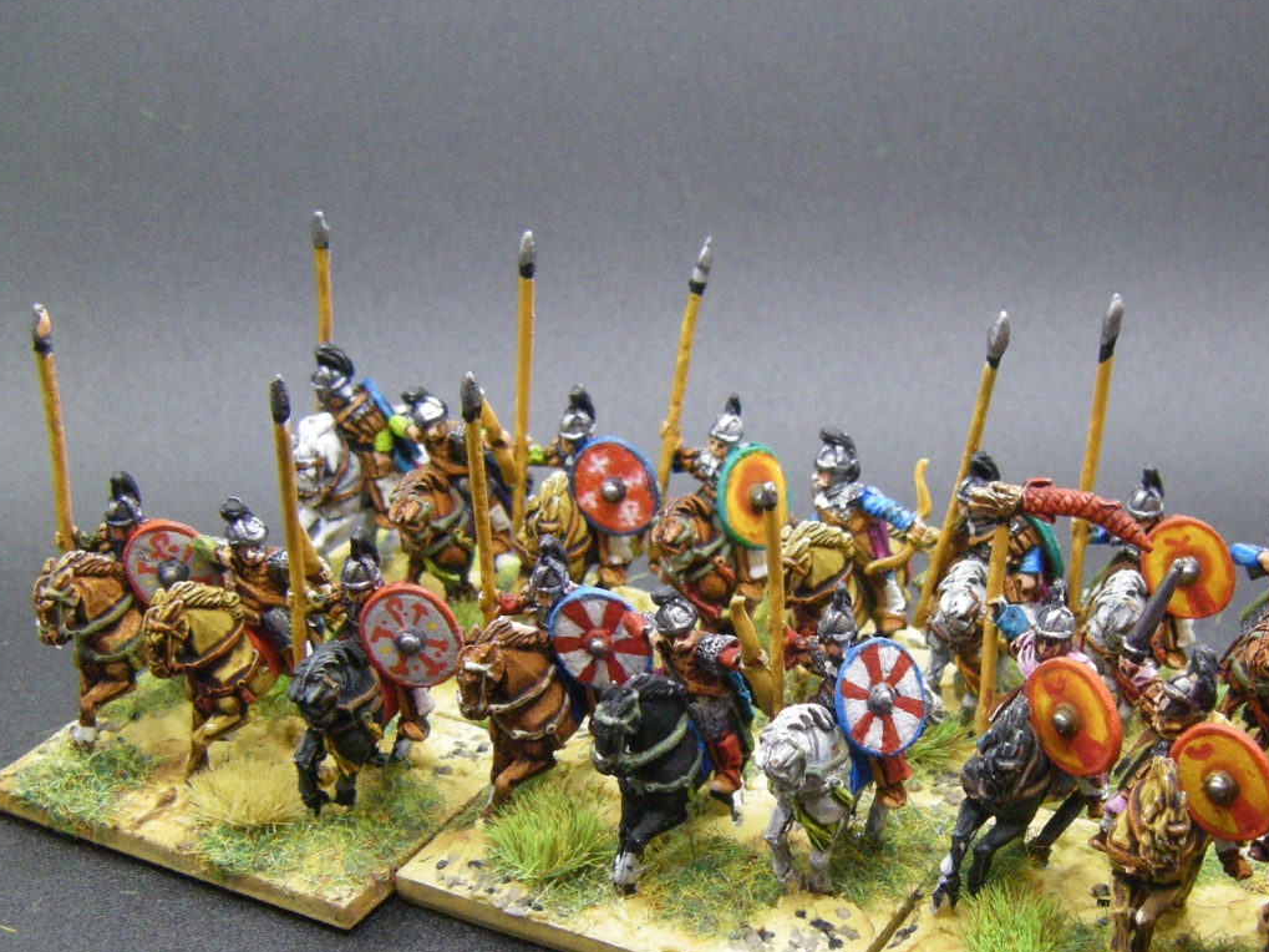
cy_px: 655
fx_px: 2383
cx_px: 817
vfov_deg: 22.5
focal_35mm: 65
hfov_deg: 29.7
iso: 400
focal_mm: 7.6
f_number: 3.6
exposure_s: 1/50
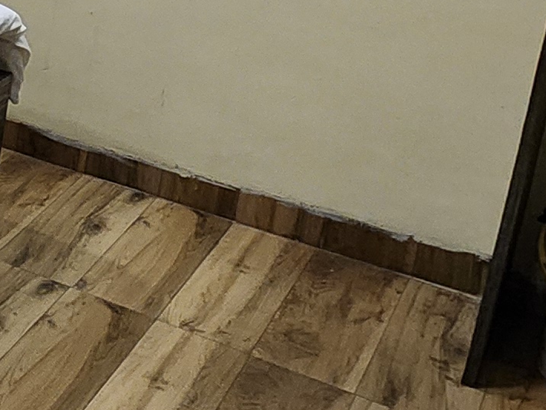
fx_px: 1151
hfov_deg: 15.5
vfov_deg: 18.7
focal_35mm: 73
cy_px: -128
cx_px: -738
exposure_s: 1/50
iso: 320
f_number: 2.2
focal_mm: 2.2
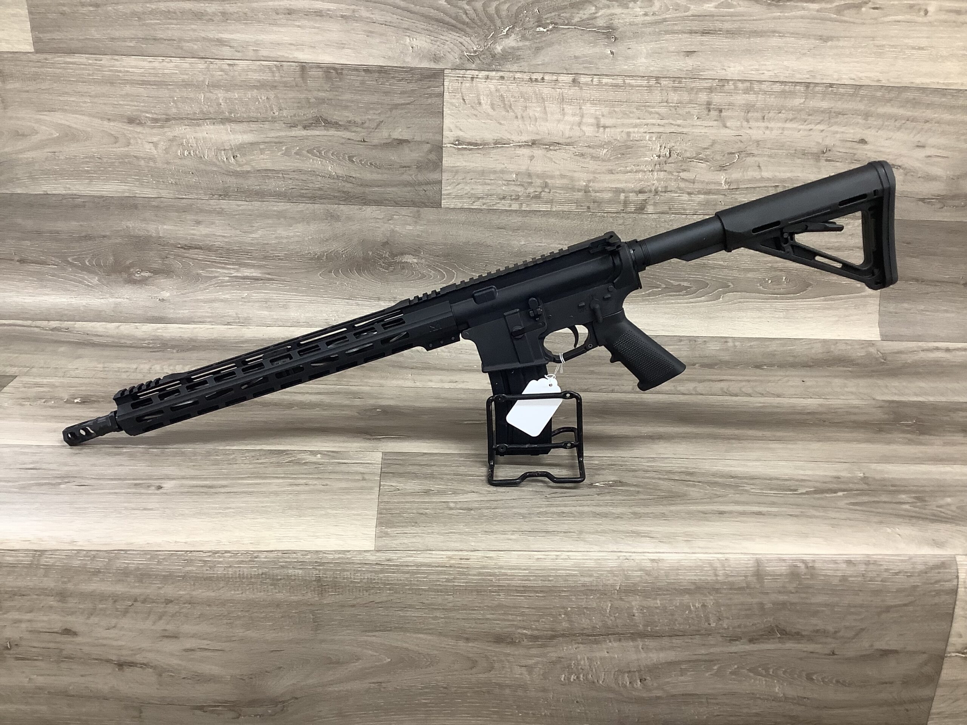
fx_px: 866
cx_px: 484
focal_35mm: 31
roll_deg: -4.0
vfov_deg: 45.4
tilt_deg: -21.3
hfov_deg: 58.4
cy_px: 362
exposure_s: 1/60
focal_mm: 3.3
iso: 100
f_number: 2.4
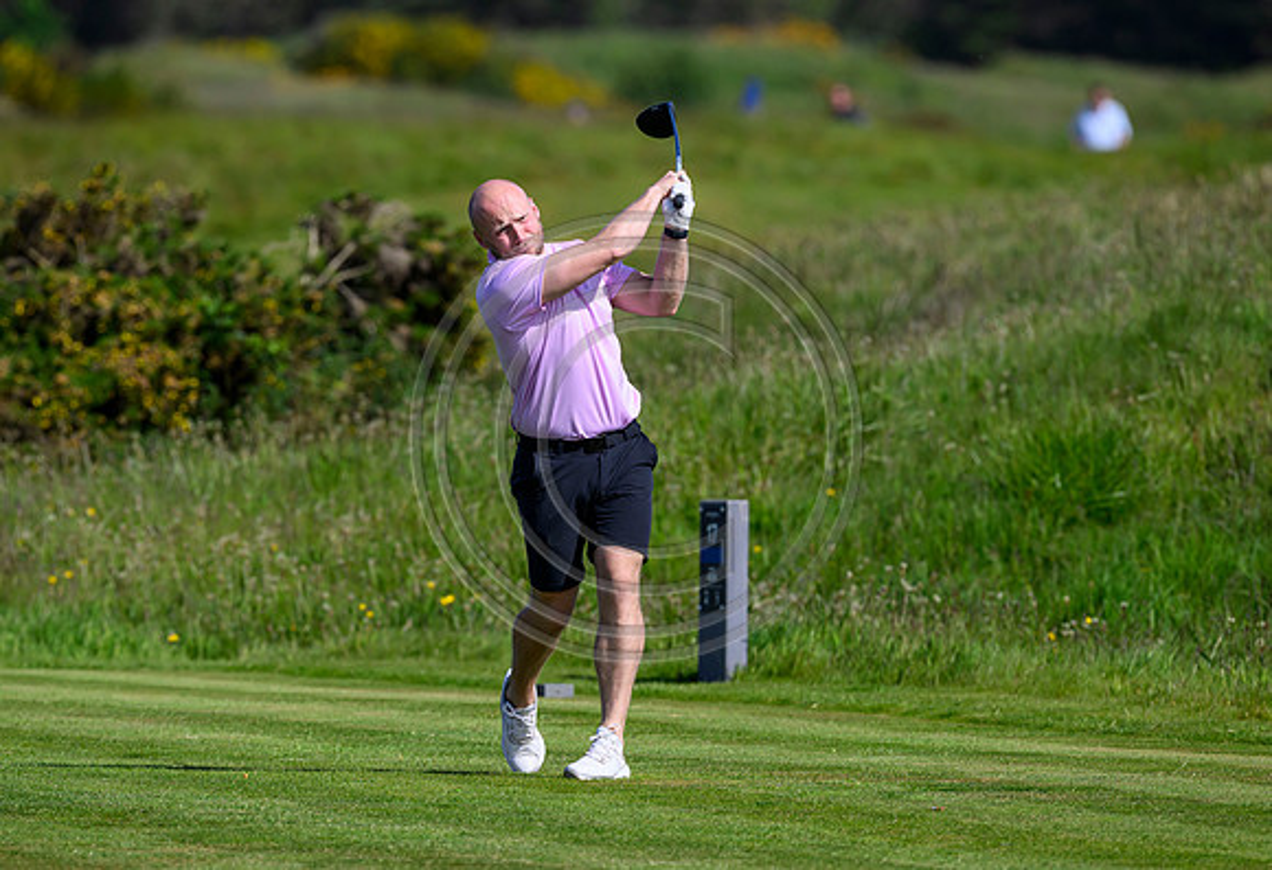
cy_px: 469
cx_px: 564
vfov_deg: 3.1
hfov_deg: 4.6
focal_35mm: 445
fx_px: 15846
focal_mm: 400
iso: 500
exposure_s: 1/5000
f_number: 5
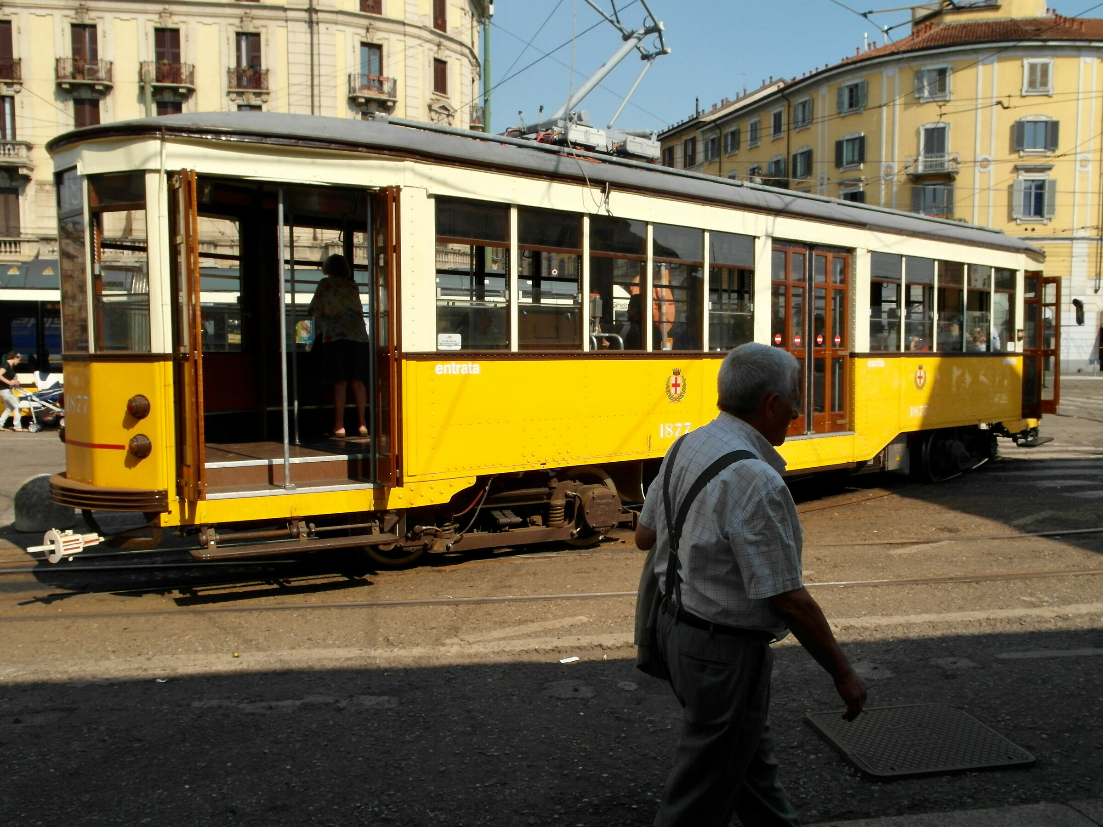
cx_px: 552
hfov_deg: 60.0
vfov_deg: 46.8
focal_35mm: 30
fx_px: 956
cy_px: 414
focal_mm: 6.5
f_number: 4.6
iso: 80
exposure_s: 1/750
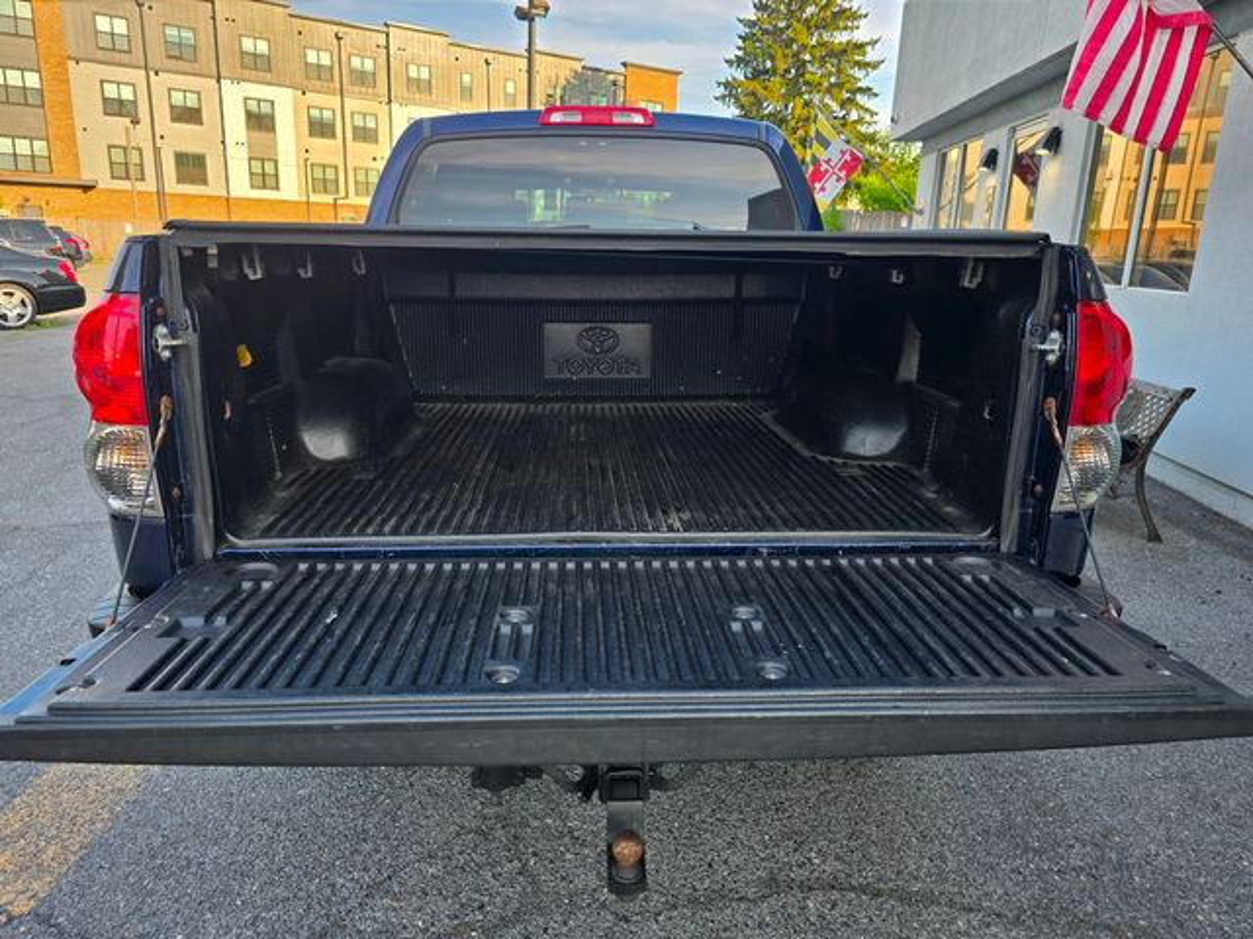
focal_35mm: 23
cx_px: 626
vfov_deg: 58.9
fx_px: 833
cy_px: 470
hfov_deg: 73.9
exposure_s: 1/126
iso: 12
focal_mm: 6.3
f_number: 1.7
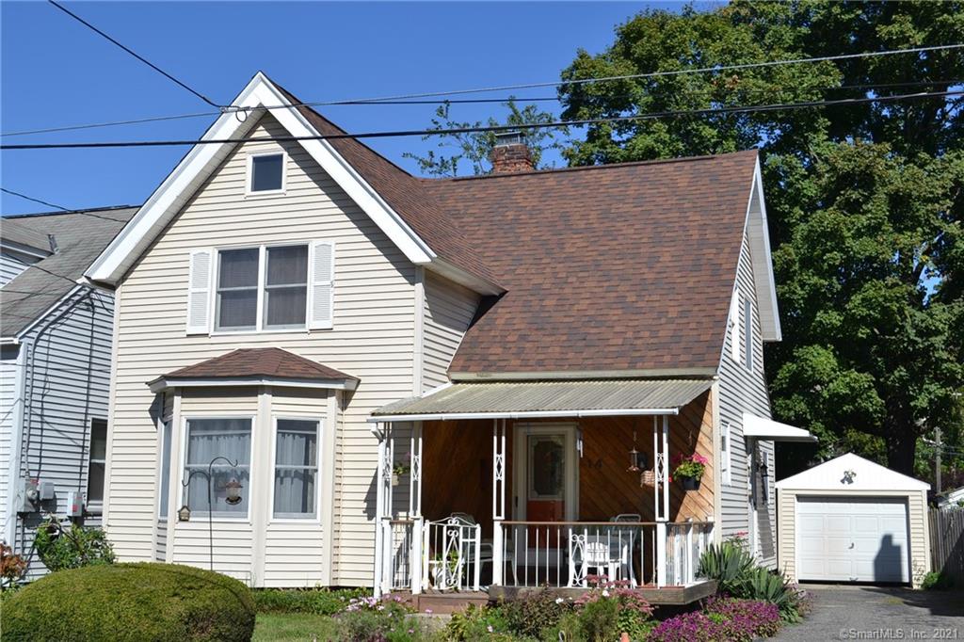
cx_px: 482
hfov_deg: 43.6
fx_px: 1205
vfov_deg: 29.8
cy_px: 321
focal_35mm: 45
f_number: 8
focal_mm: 30
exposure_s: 1/250
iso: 100
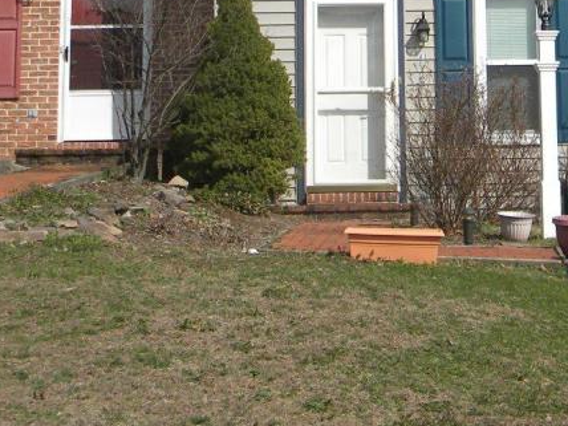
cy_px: -62
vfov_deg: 14.7
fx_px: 1608
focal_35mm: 98
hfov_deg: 19.8
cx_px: 462
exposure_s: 1/276
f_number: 7.6
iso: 80
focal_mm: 7.3
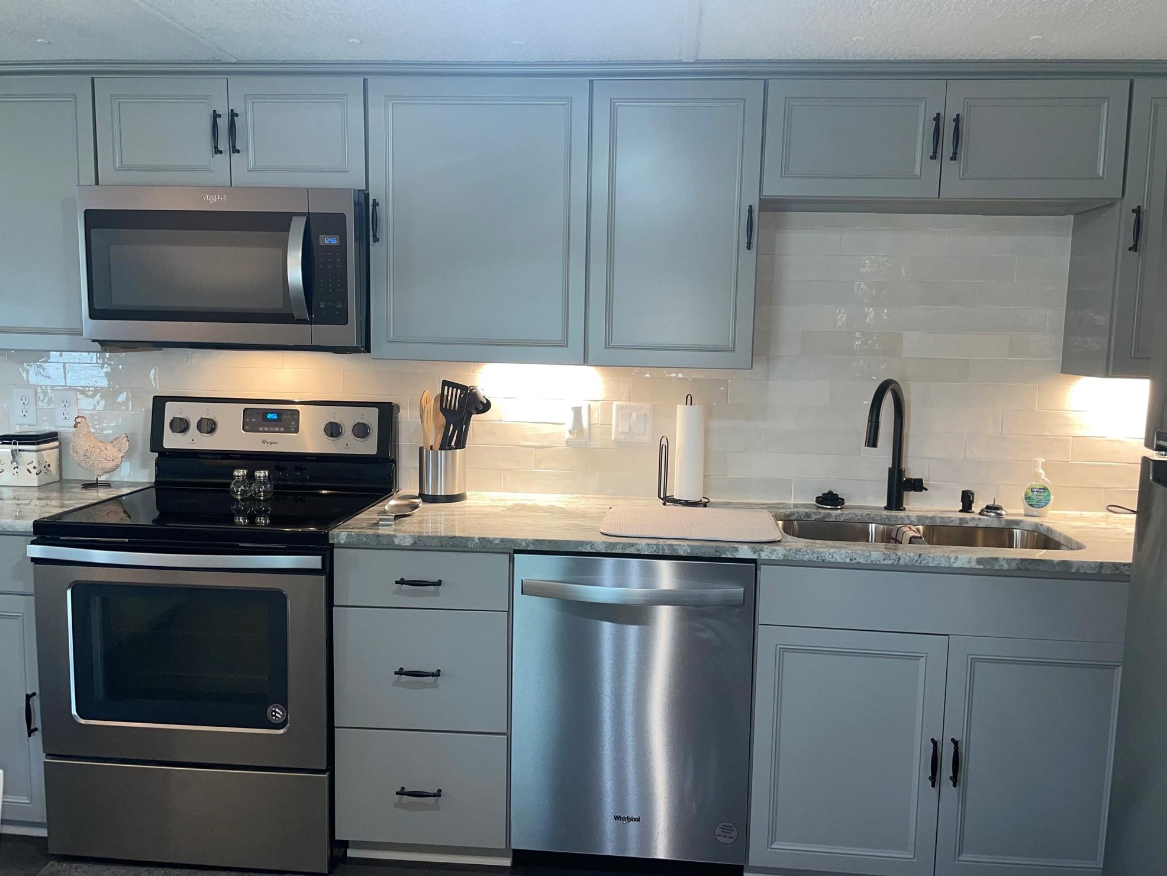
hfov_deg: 65.3
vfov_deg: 51.4
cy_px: 430
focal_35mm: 27
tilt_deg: -6.3
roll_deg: -1.1
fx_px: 910
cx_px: 599
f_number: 1.6
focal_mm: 4.2
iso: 32
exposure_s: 1/30
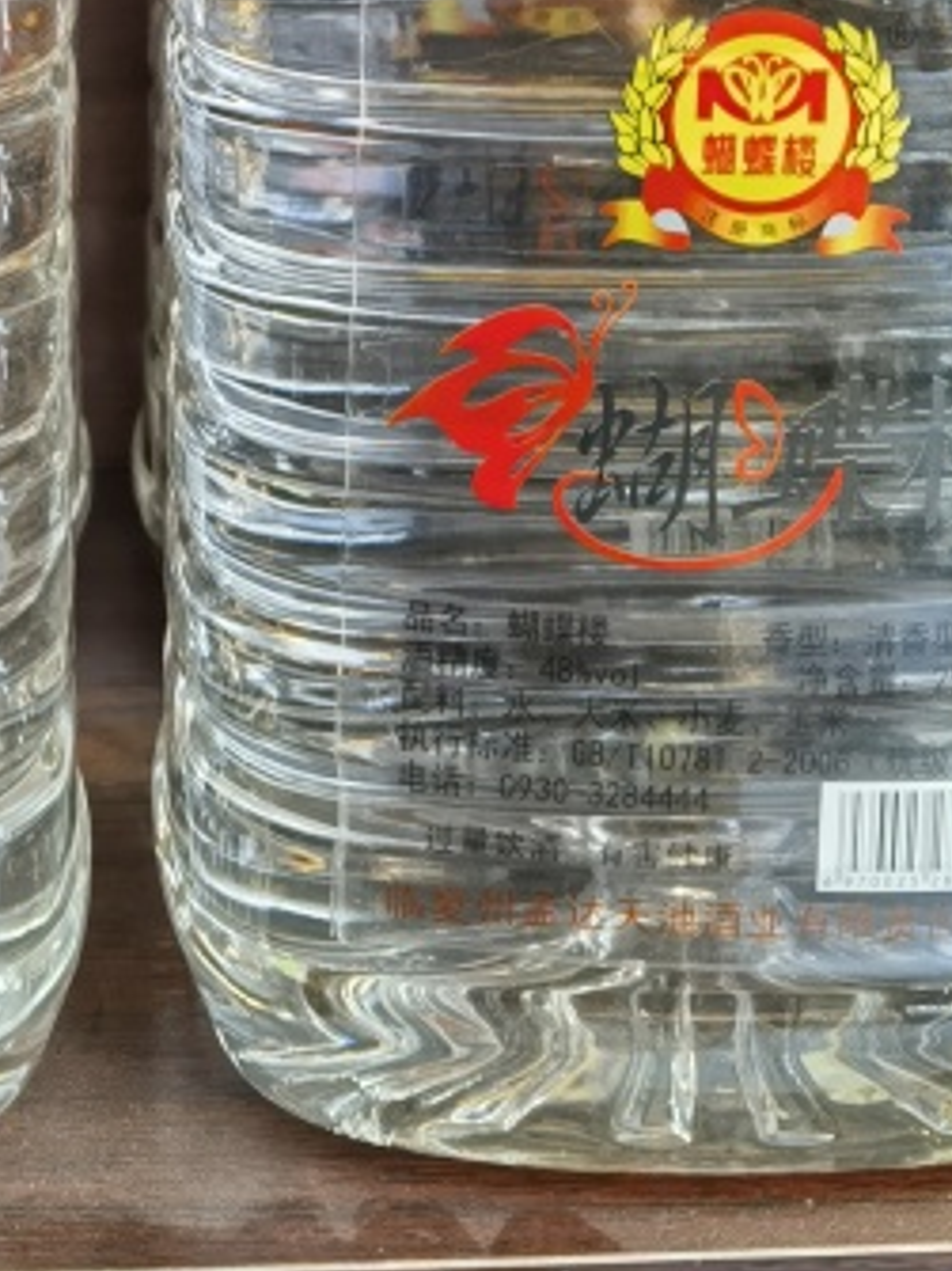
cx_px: 152
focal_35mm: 86
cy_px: -488
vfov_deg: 20.3
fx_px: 3156
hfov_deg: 17.0
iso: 125
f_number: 1.9
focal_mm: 6.67
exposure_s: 1/100
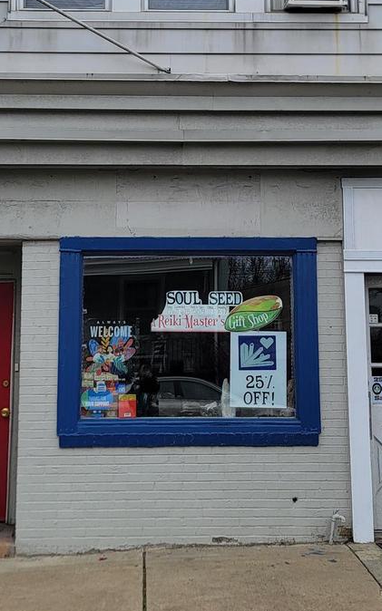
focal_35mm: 58
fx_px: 967
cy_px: 218
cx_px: 188
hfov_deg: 22.4
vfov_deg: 34.9
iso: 16
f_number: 1.8
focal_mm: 6.7
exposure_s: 1/367
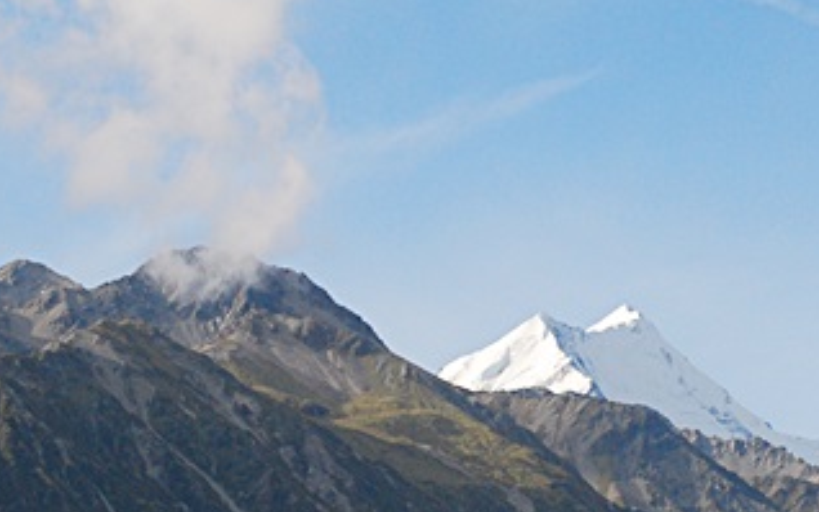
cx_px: 500
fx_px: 4466
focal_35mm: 200
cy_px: 440
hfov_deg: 10.5
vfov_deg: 6.6
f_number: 6.3
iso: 400
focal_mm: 52
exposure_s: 1/1250
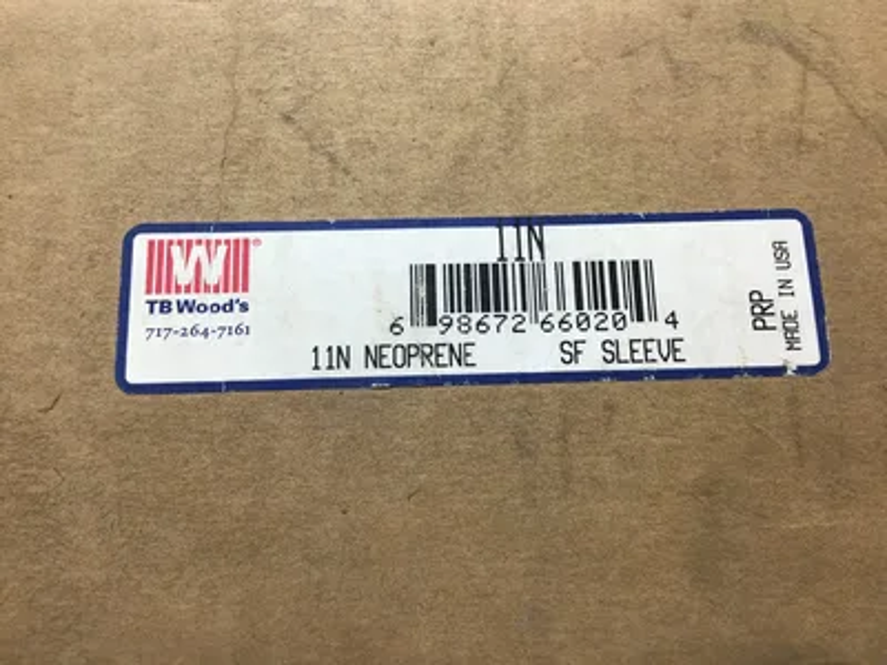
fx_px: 794
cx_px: 444
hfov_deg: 58.4
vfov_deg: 45.4
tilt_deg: -27.5
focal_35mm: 31
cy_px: 332
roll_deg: +1.1
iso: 25
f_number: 2.4
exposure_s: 1/120
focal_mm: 3.3
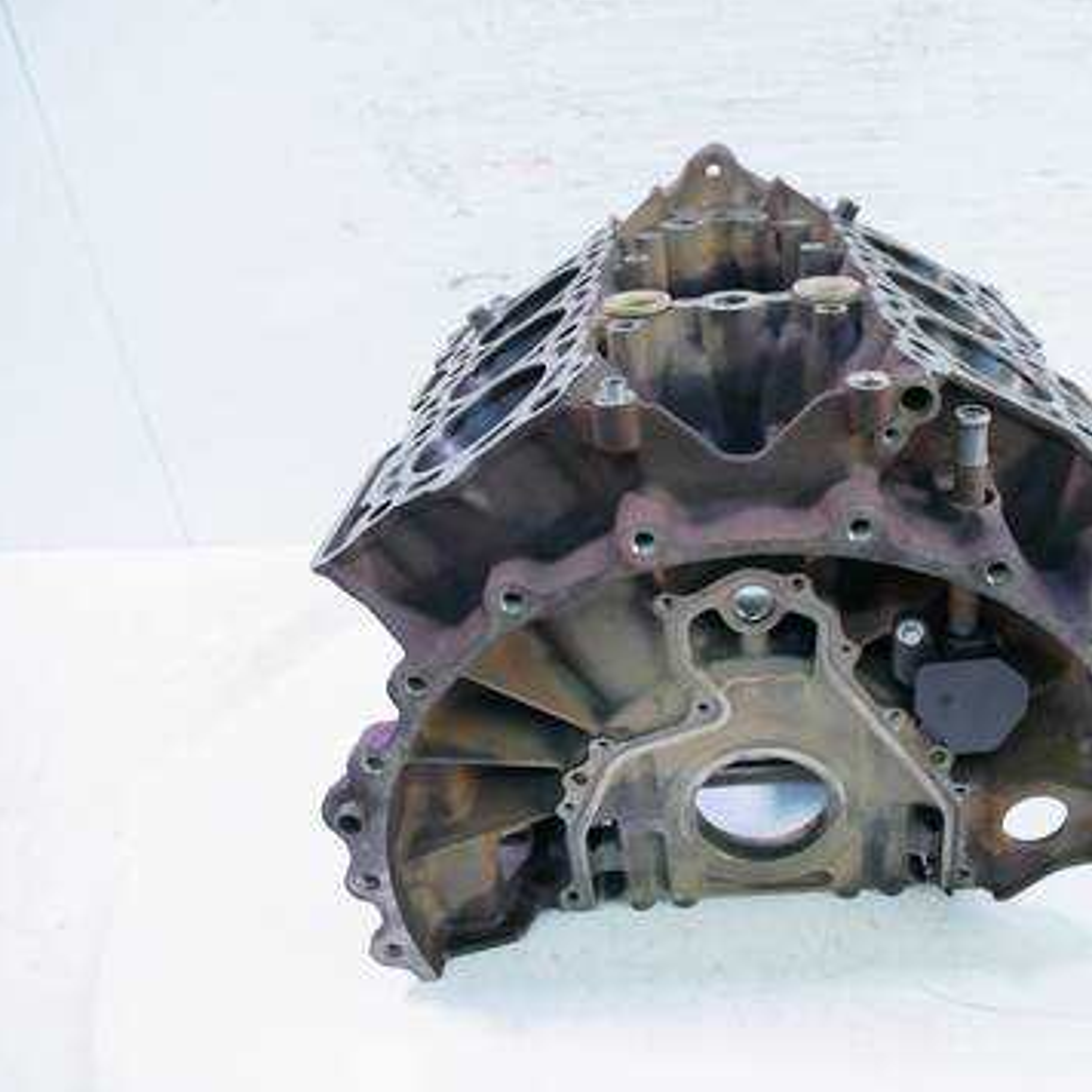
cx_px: 702
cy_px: 549
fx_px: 1106
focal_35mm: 31
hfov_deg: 51.8
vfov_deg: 52.5
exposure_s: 1/60
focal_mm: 13
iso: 400
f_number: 3.5
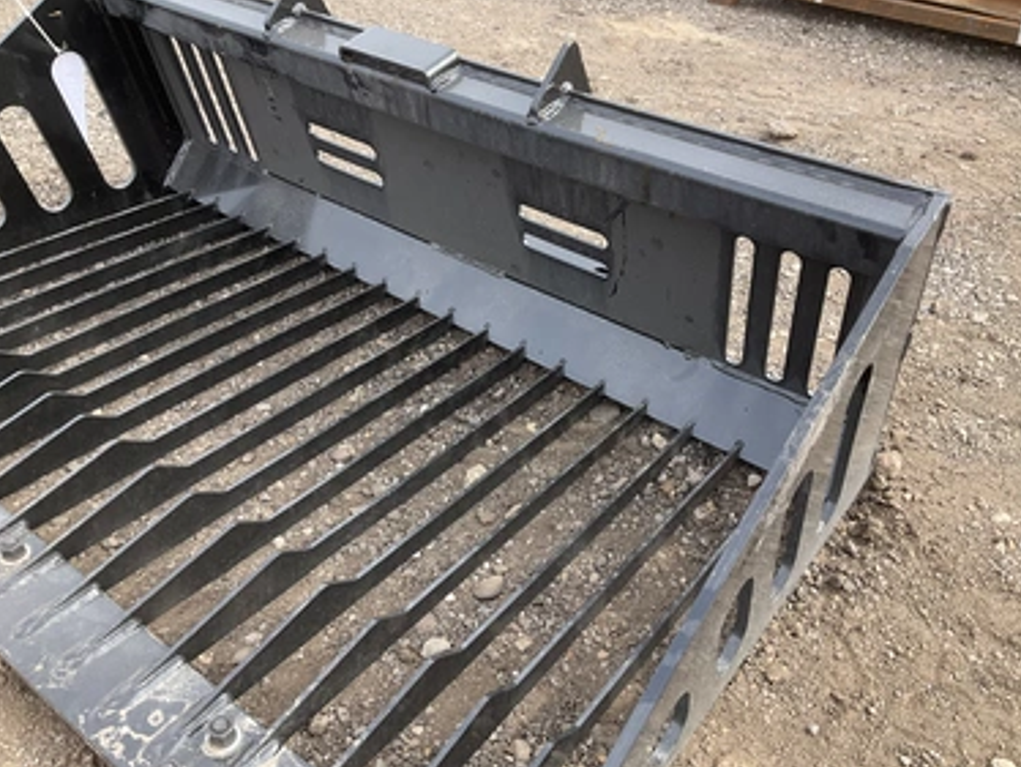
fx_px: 915
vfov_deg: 45.5
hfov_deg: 58.3
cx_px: 541
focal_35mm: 31
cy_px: 377
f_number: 1.8
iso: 25
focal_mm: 3
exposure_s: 1/273
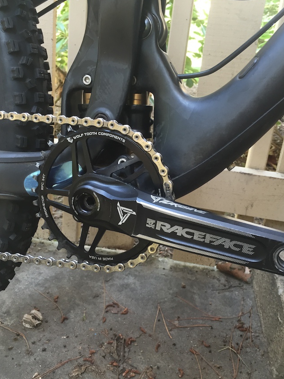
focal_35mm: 35
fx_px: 383
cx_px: 151
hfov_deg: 40.7
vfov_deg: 52.6
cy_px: 190
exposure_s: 1/30
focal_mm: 4.15
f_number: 2.2
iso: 64
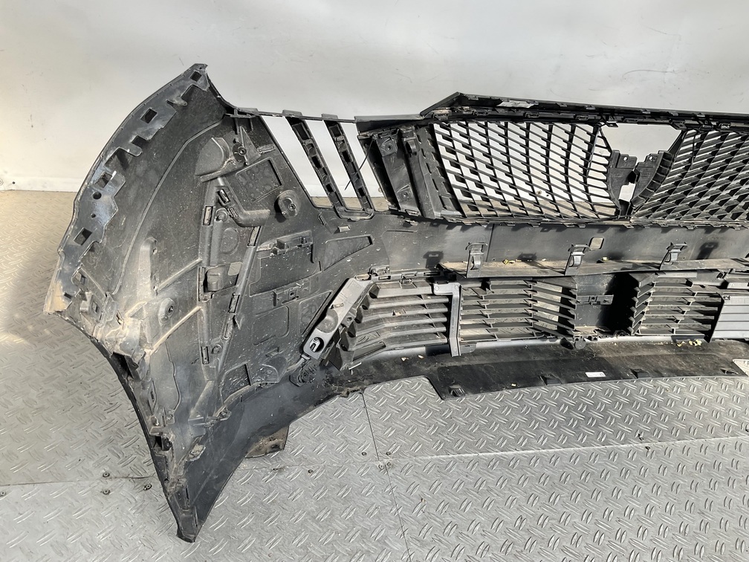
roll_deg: -9.1
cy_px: 281
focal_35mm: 29
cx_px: 374
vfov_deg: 48.2
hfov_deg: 61.7
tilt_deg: -31.4
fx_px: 627
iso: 16
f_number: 1.8
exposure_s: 1/184
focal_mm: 3
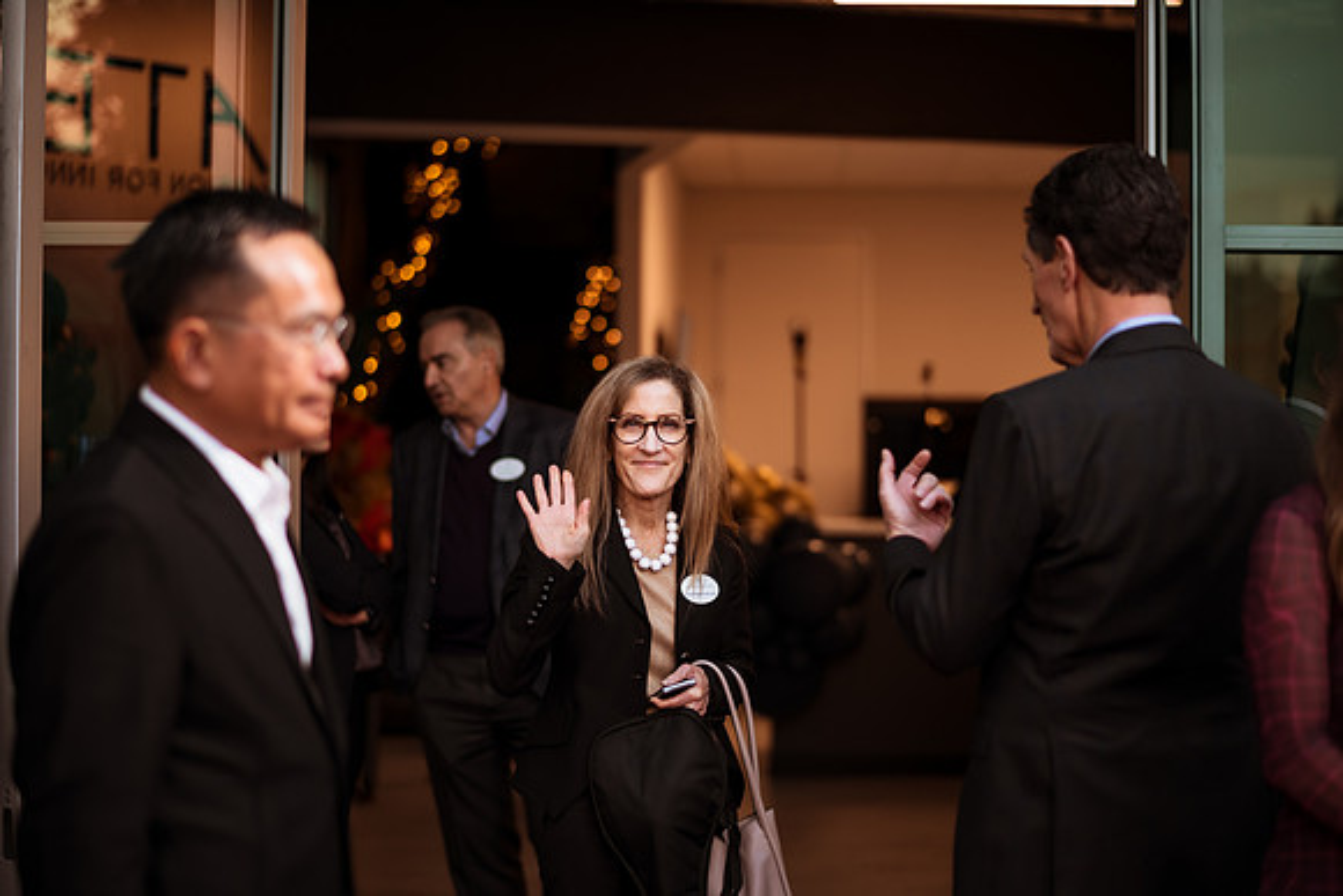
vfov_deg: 23.4
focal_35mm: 58
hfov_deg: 34.5
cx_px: 672
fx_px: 2164
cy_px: 448
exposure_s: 1/640
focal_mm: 58
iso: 400
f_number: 1.4
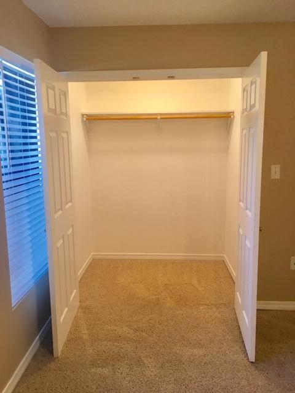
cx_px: 148
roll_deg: +0.1
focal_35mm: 29
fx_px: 330
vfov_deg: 61.7
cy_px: 196
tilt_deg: -6.9
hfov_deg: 48.2
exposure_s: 1/15
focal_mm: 4.15
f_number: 2.2
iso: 40
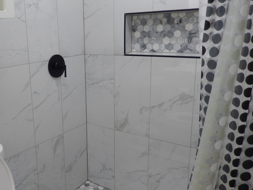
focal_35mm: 38
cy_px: 103
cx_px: 67
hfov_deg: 47.4
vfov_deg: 37.7
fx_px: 278
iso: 125
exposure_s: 1/30
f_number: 3.4
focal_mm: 4.5
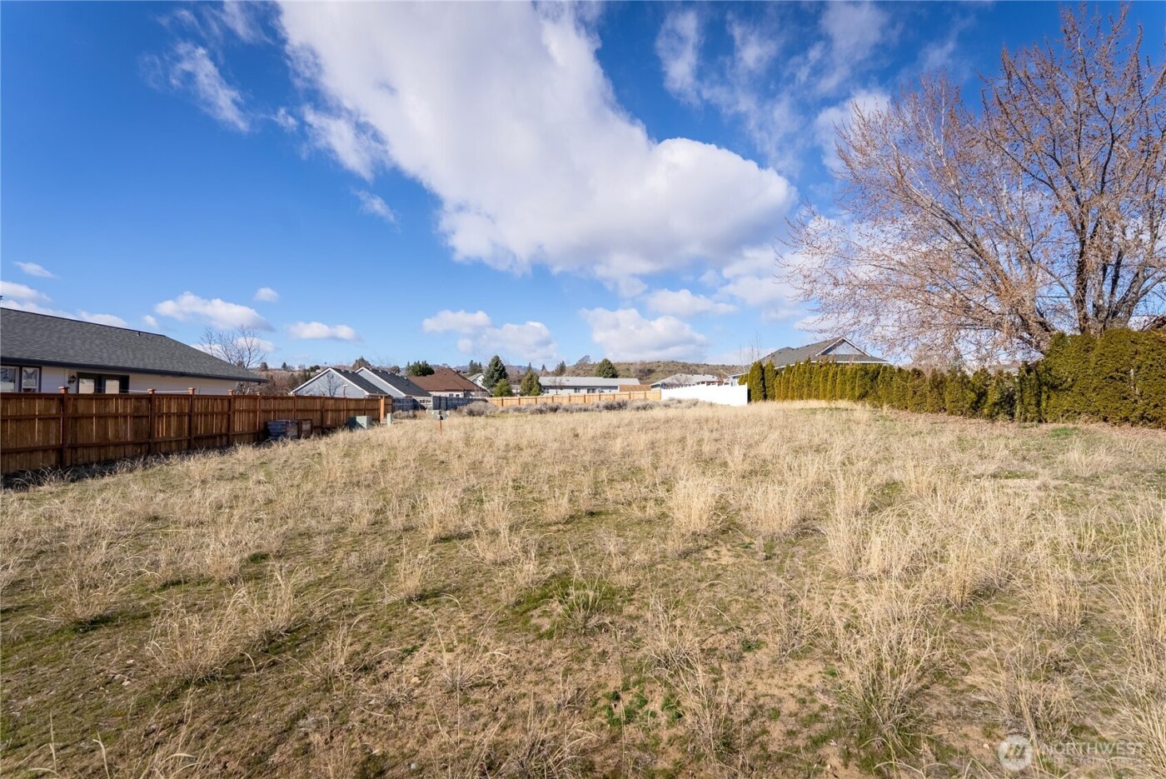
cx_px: 583
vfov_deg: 81.3
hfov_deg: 104.2
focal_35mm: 14
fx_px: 454
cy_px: 390
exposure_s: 1/8000
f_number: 5.6
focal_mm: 14
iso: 100
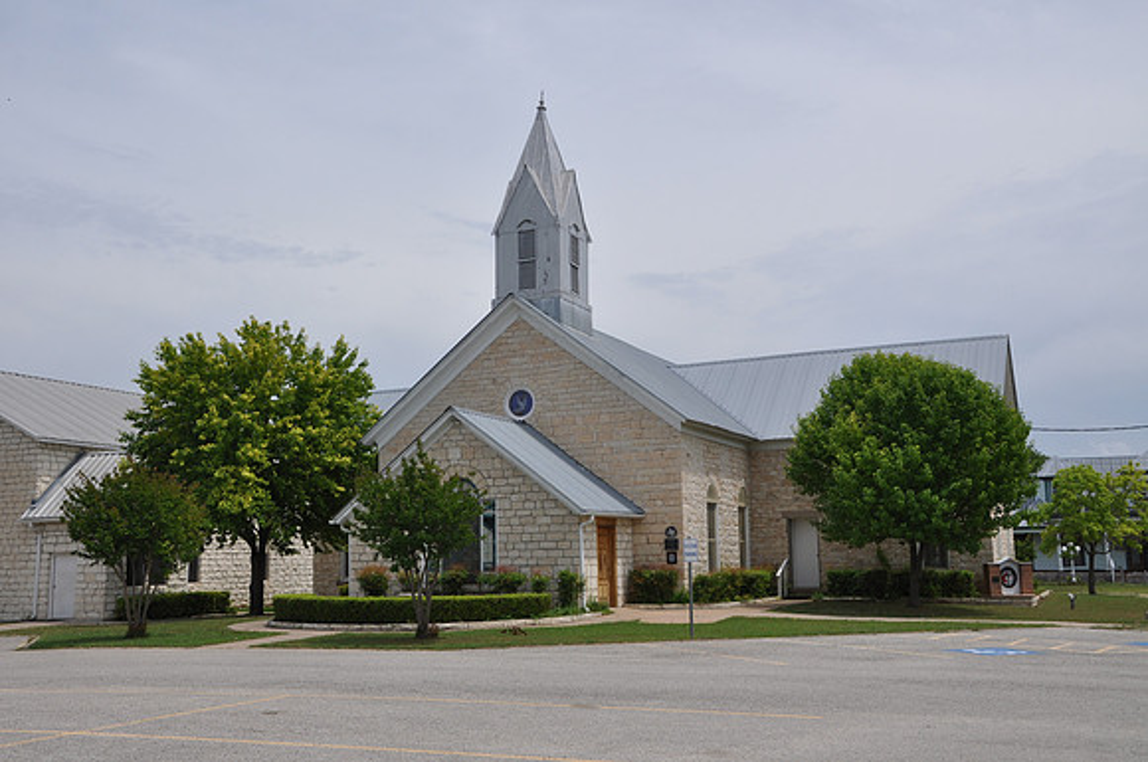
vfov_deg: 35.4
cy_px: 381
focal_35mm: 38
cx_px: 574
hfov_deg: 51.3
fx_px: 1194
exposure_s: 1/160
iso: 200
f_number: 13
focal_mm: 25
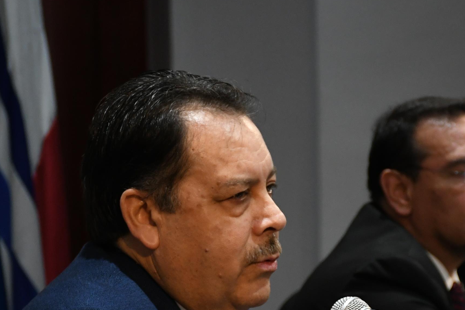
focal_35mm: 329
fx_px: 4248
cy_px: 296
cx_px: 296
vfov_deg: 4.2
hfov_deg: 6.3
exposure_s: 1/100
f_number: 5.3
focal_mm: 90
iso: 1600
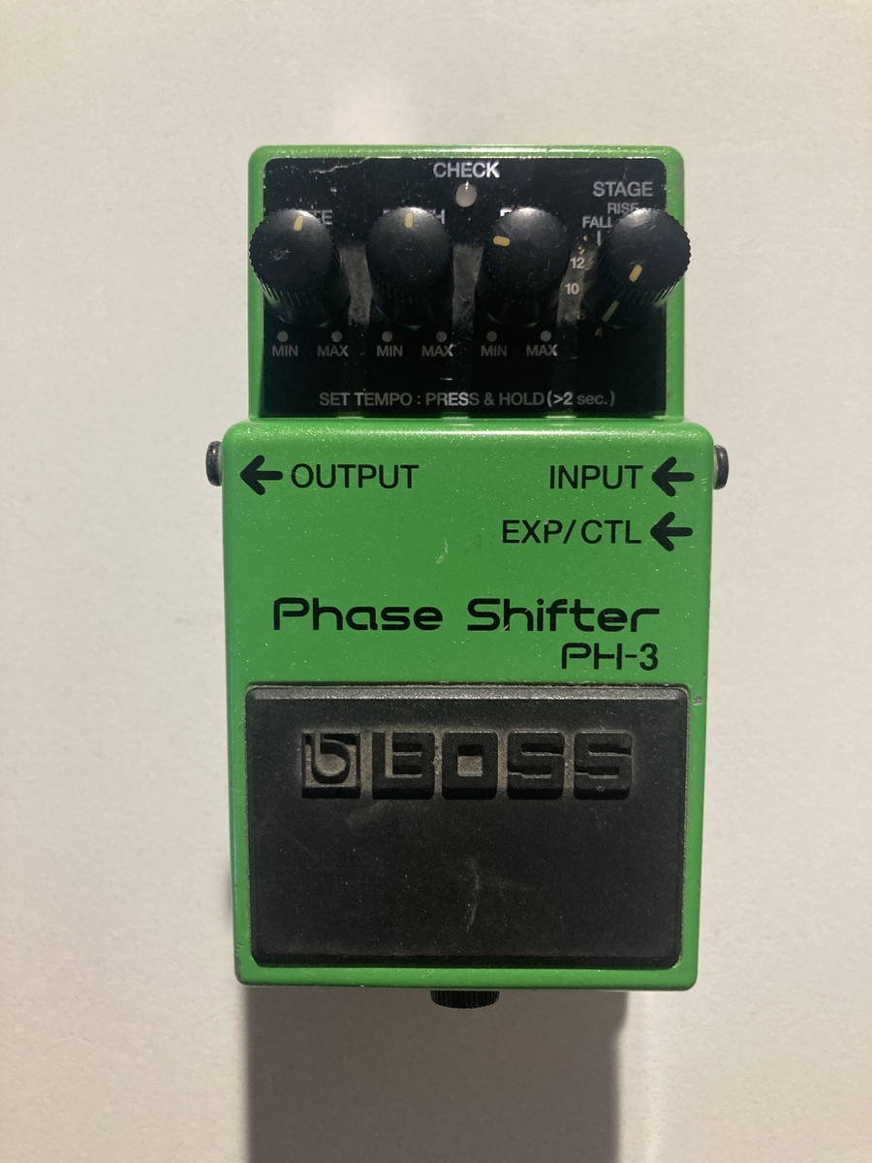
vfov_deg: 63.4
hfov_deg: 49.7
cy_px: 582
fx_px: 940
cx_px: 436
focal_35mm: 28
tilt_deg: -89.0
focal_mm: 3.99
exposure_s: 1/60
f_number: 1.8
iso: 160
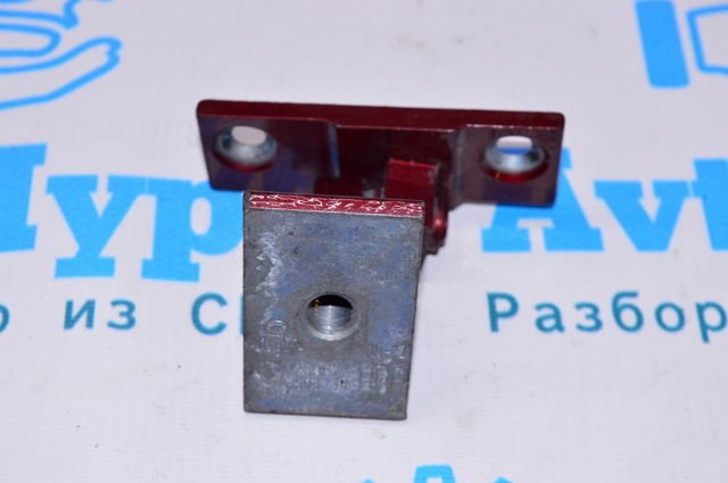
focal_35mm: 72
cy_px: 242
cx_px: 364
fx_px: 1454
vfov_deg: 18.9
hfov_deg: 28.1
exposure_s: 1/200
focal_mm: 48
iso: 1600
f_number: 8
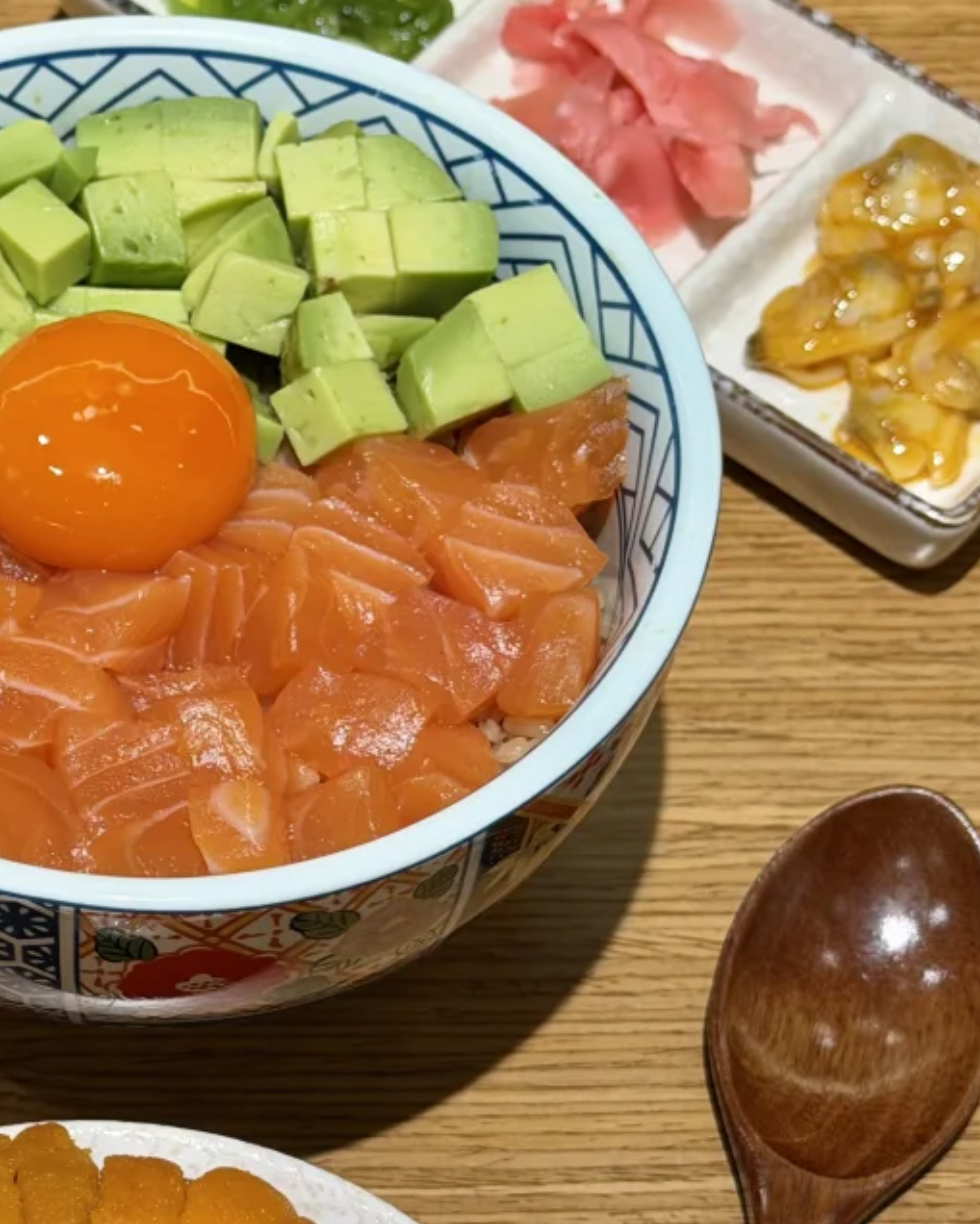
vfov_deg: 18.0
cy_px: 881
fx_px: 3842
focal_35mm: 106
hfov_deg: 14.4
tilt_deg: -58.2
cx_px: 106
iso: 50
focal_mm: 6.76
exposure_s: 1/121
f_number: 1.78
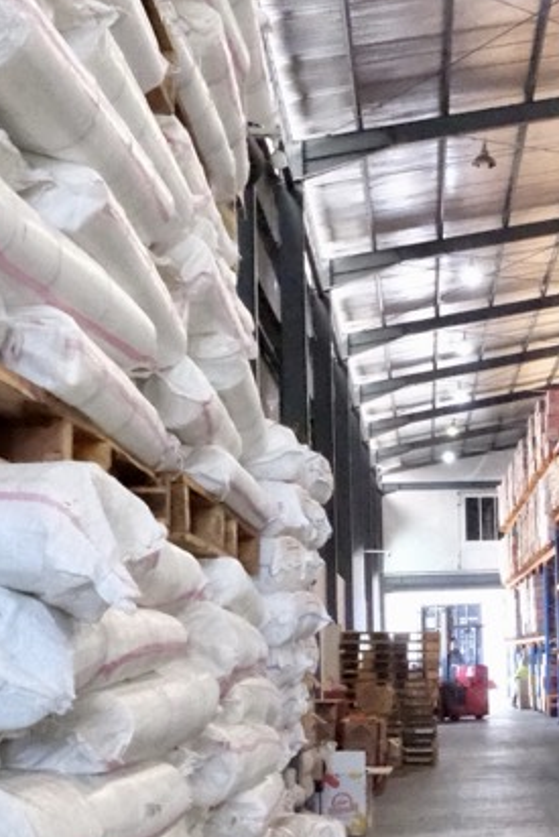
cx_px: 724
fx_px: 1559
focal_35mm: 67
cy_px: 518
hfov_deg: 18.9
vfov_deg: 30.0
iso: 25600
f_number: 8
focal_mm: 15.2
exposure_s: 1/180
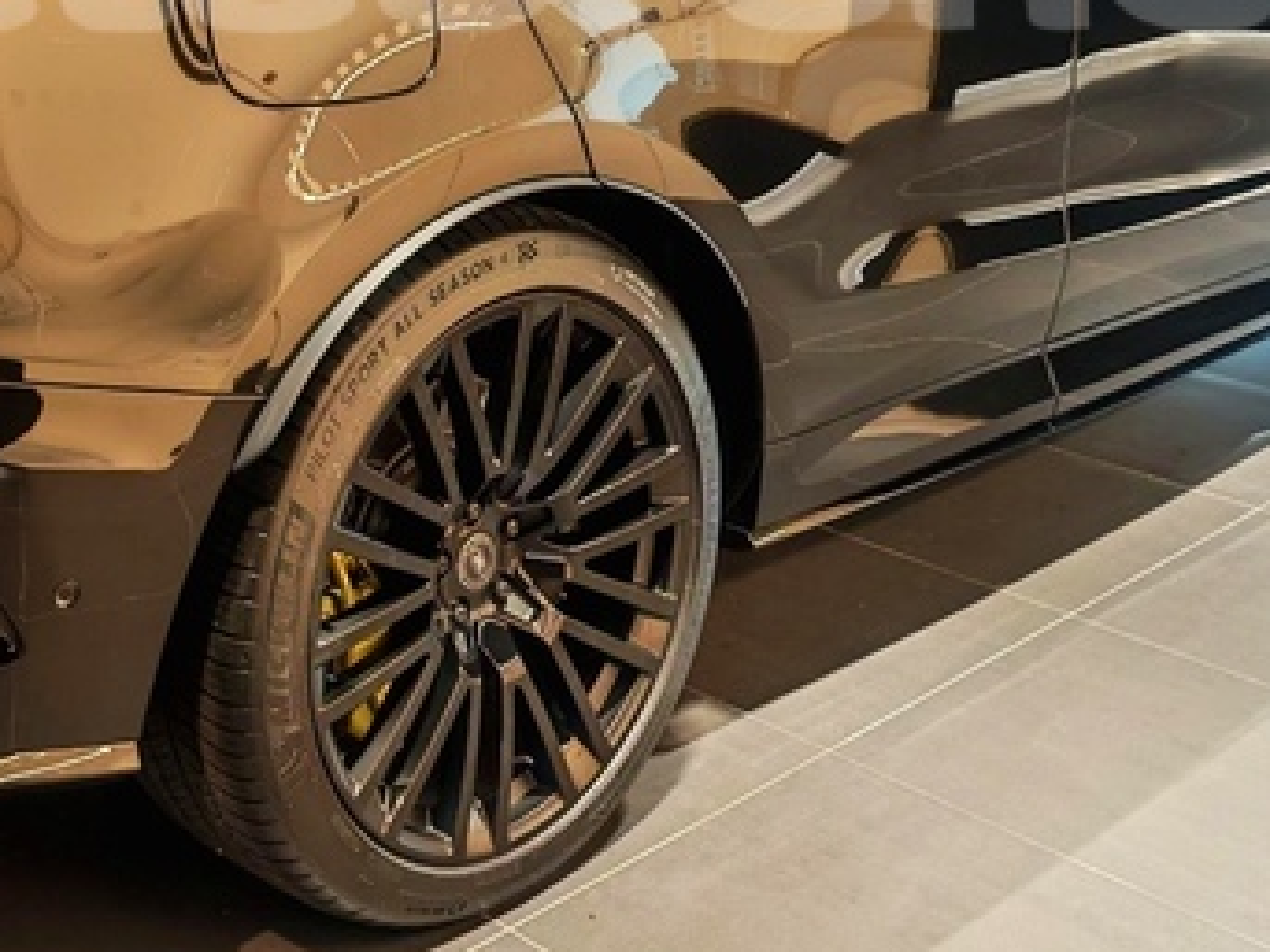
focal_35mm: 56
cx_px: 237
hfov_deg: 33.3
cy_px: -44
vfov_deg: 24.6
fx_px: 2054
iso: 200
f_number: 2
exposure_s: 1/50
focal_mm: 6.83
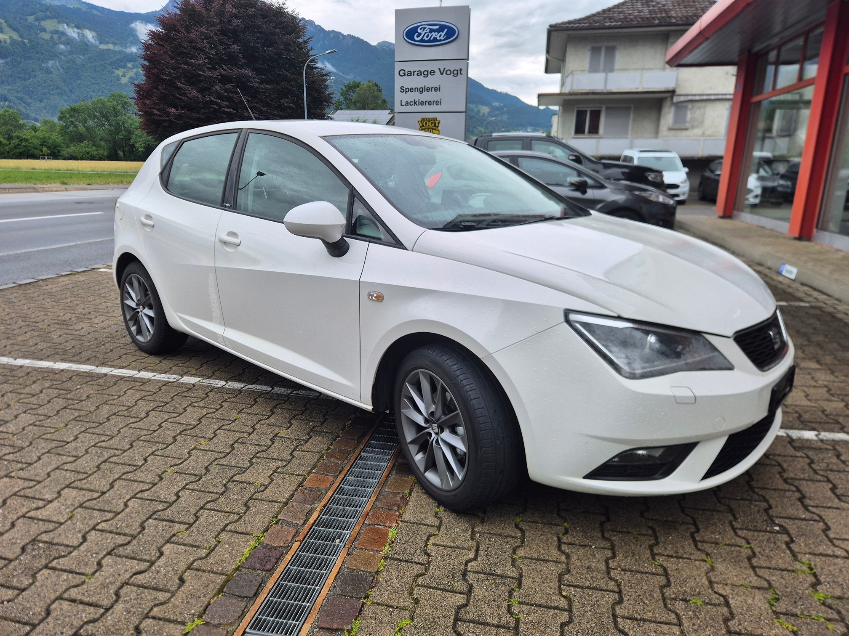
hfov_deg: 73.9
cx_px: 424
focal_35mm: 23
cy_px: 318
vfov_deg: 58.9
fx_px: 564
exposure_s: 1/180
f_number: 1.8
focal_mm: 5.4
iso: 32
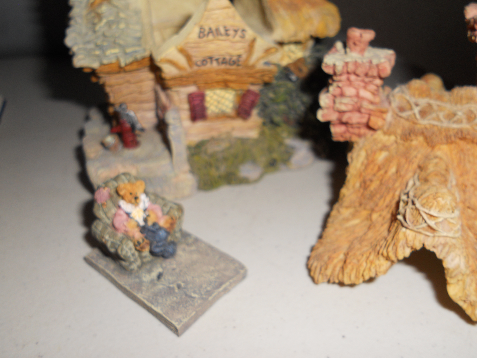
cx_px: 238
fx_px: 441
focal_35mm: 32
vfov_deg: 44.2
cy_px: 179
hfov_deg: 56.8
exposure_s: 1/25
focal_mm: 5.8
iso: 80
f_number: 8.8
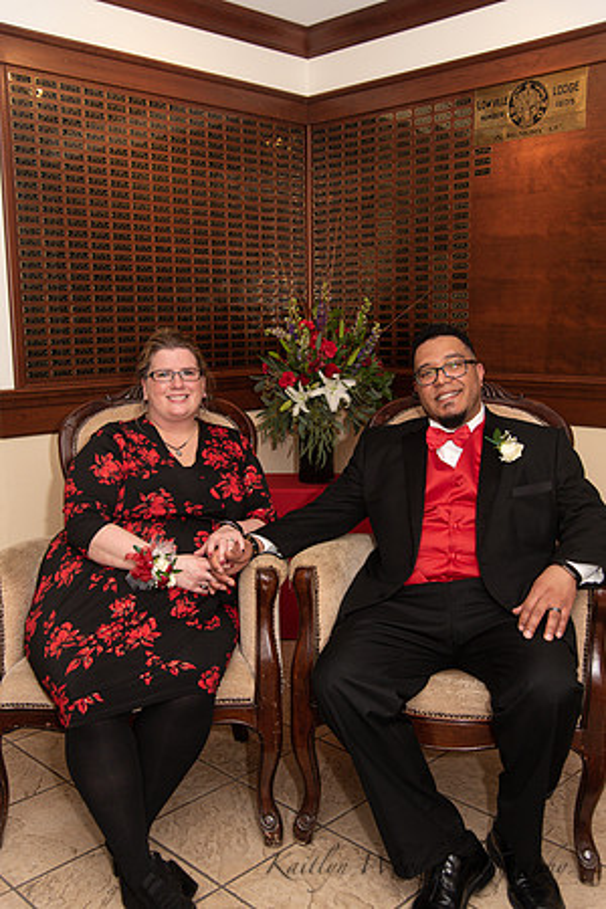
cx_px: 303
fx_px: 858
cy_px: 454
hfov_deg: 38.9
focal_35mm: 34
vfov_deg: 55.8
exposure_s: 1/200
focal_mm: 34
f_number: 4
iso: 800
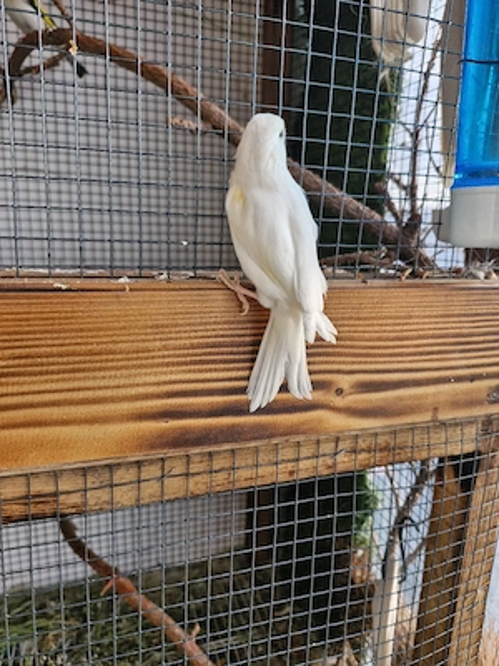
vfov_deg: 73.9
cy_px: 333
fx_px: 442
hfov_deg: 58.9
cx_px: 250
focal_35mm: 23
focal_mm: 5.54
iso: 64
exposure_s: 1/182
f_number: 1.8
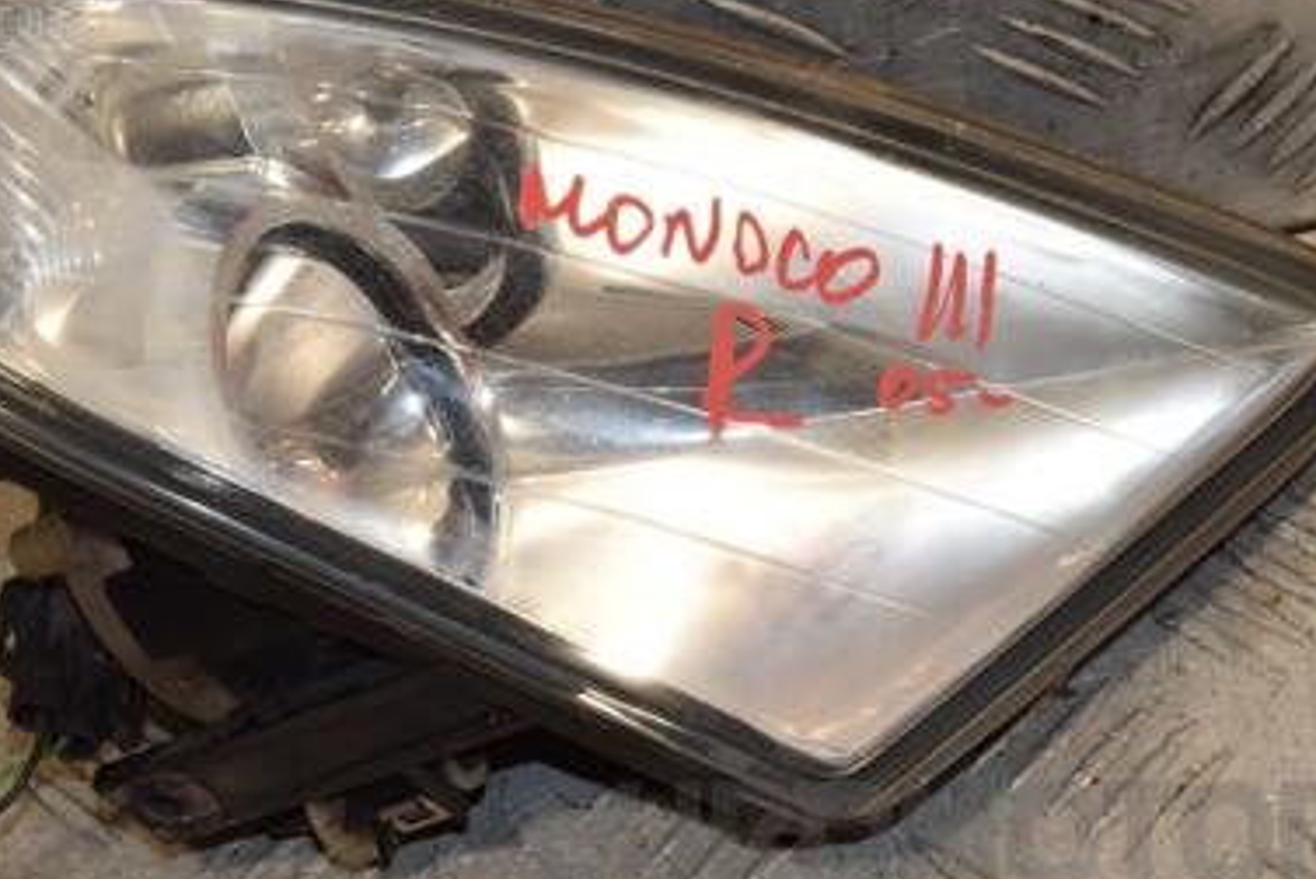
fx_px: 4536
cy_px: 370
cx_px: 471
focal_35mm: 124
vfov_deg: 11.1
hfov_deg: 16.5
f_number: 16
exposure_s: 1/200
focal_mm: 52
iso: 800
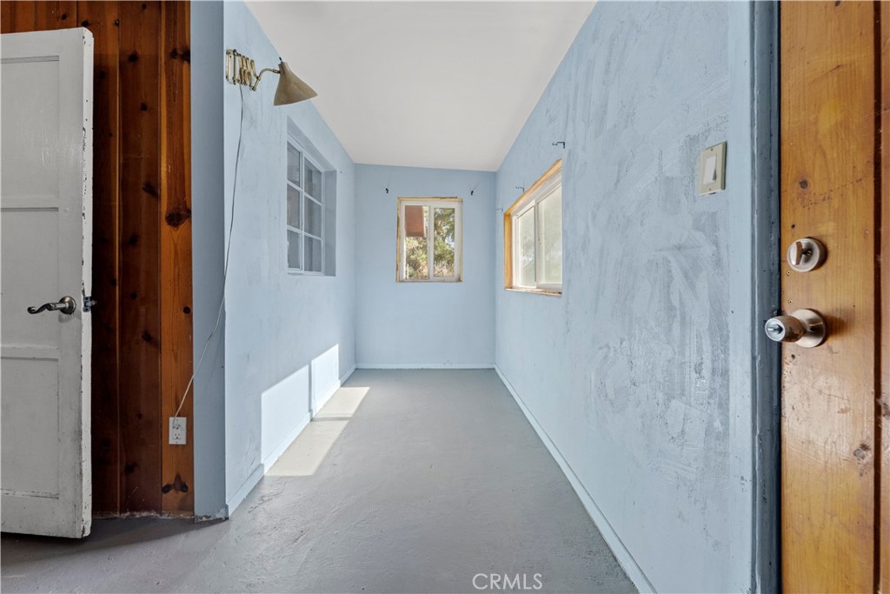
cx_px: 445
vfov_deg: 81.2
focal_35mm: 14
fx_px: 346
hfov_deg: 104.2
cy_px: 297
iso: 800
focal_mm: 14
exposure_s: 1/80
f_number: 9
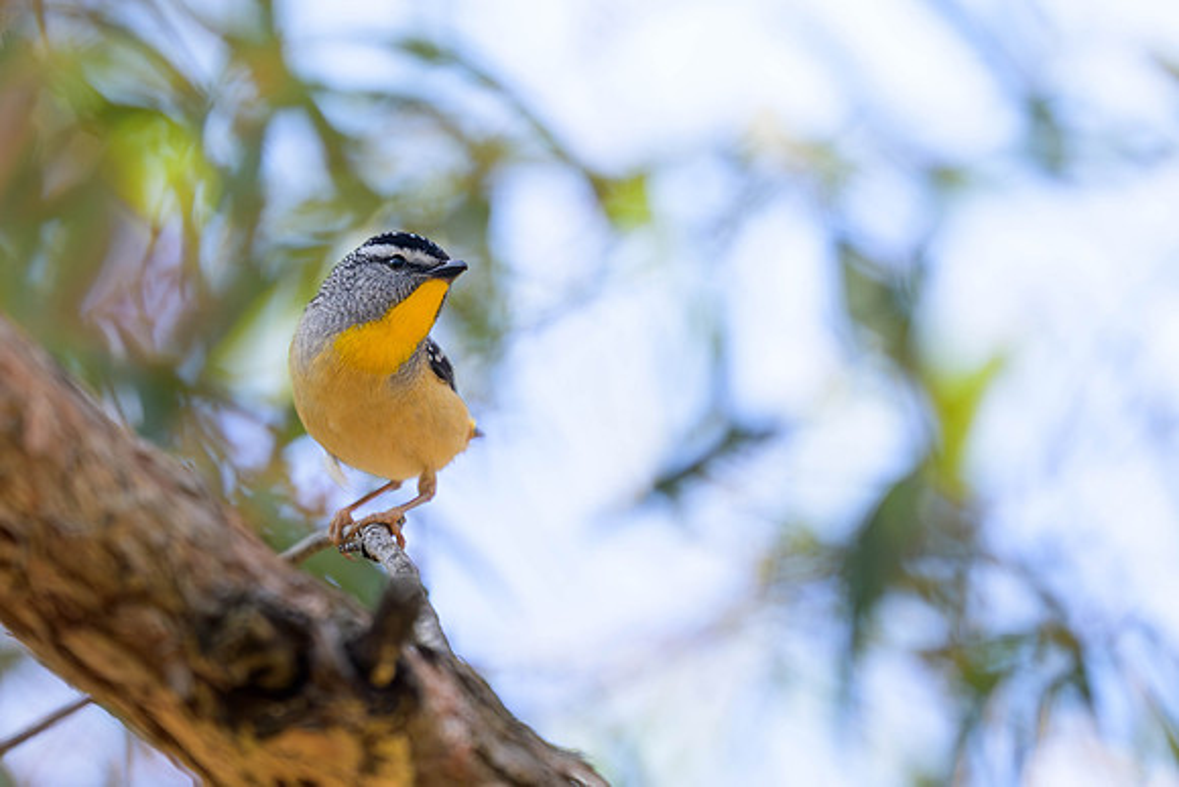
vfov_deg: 1.3
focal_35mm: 1071
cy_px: 303
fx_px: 35088
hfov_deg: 1.9
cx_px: 212
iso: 450
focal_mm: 560
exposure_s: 1/640
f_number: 4
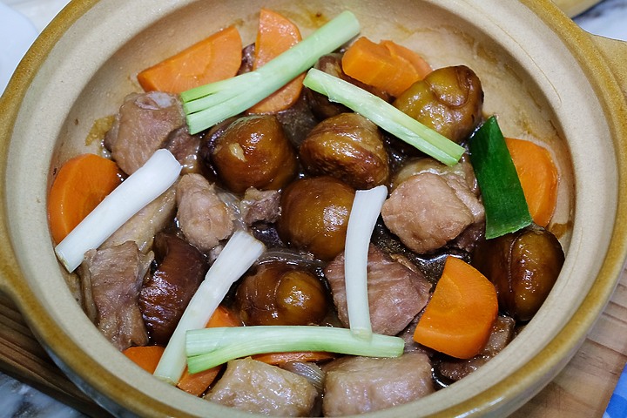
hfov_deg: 33.9
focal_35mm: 59
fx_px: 1028
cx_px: 314
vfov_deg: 23.0
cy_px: 209
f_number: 8
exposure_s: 1/40
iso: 2000
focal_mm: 39.3
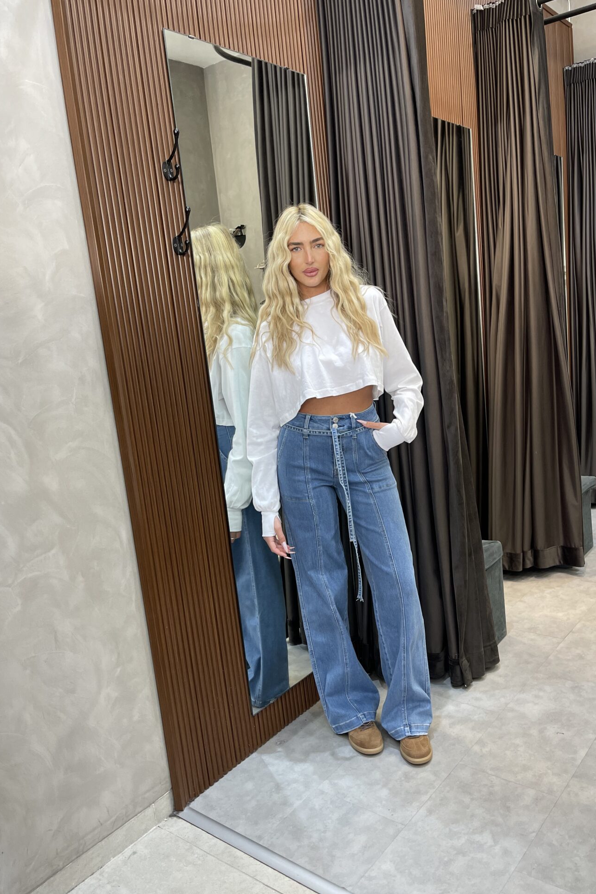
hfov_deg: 47.9
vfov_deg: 67.4
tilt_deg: -10.9
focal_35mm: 27
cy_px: 440
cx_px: 322
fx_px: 670
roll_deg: +5.7
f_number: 1.6
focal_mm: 5.1
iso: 125
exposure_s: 1/100
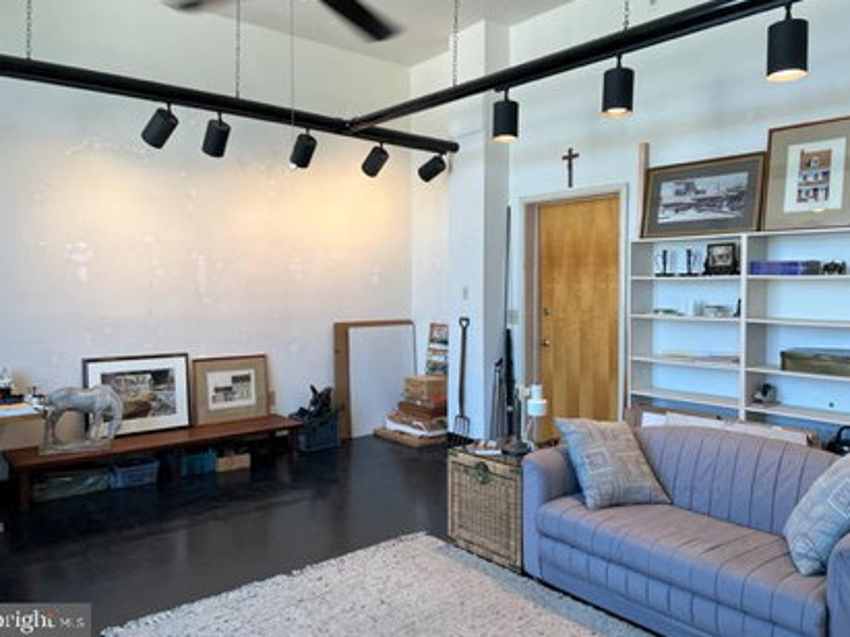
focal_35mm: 27
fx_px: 663
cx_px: 425
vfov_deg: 51.3
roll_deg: +0.4
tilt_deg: -2.3
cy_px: 308
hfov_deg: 65.3
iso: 40
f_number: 1.5
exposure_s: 1/120
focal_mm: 5.7
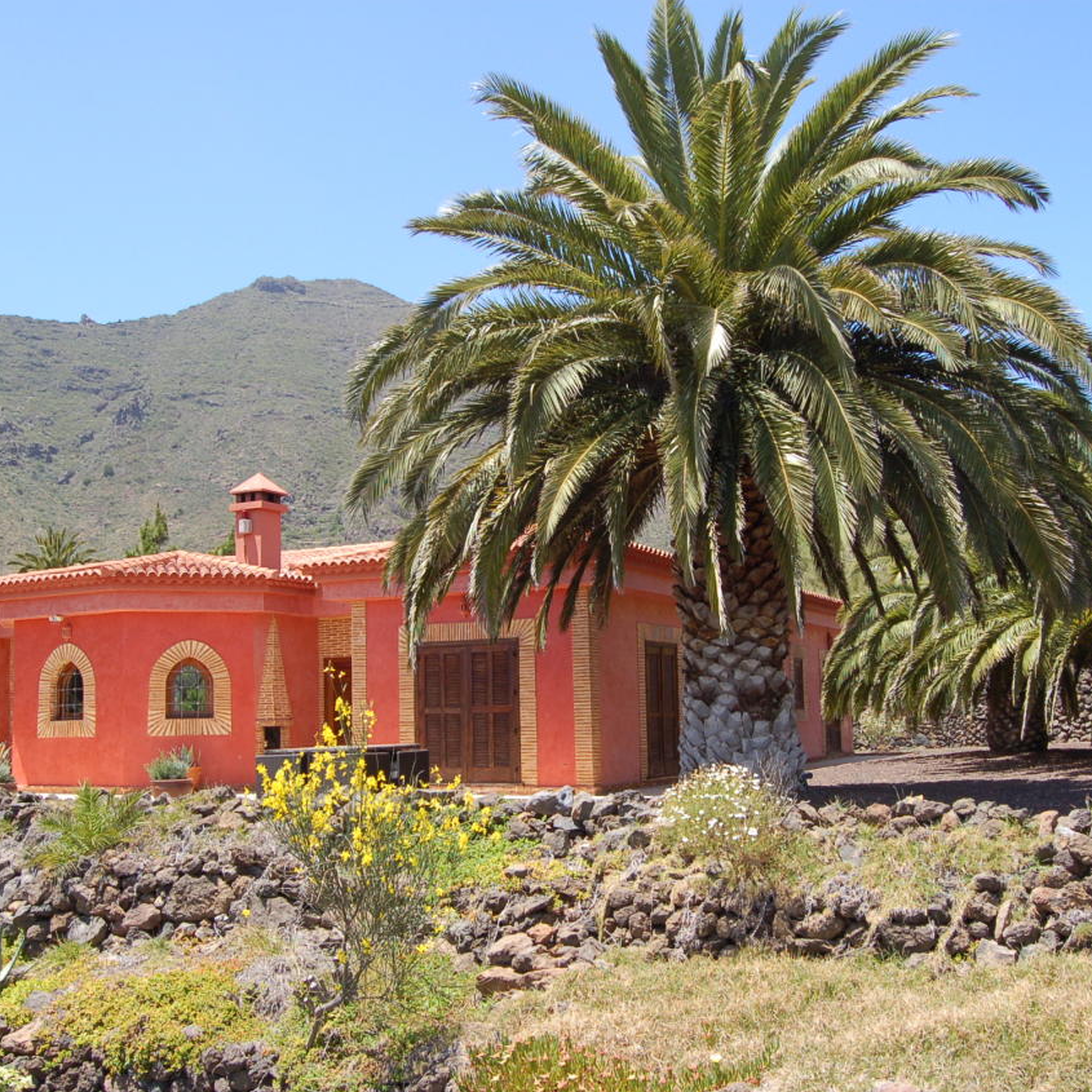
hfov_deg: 45.3
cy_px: 546
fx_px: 1308
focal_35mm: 37
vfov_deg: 45.3
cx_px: 574
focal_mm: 19
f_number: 9
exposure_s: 1/320
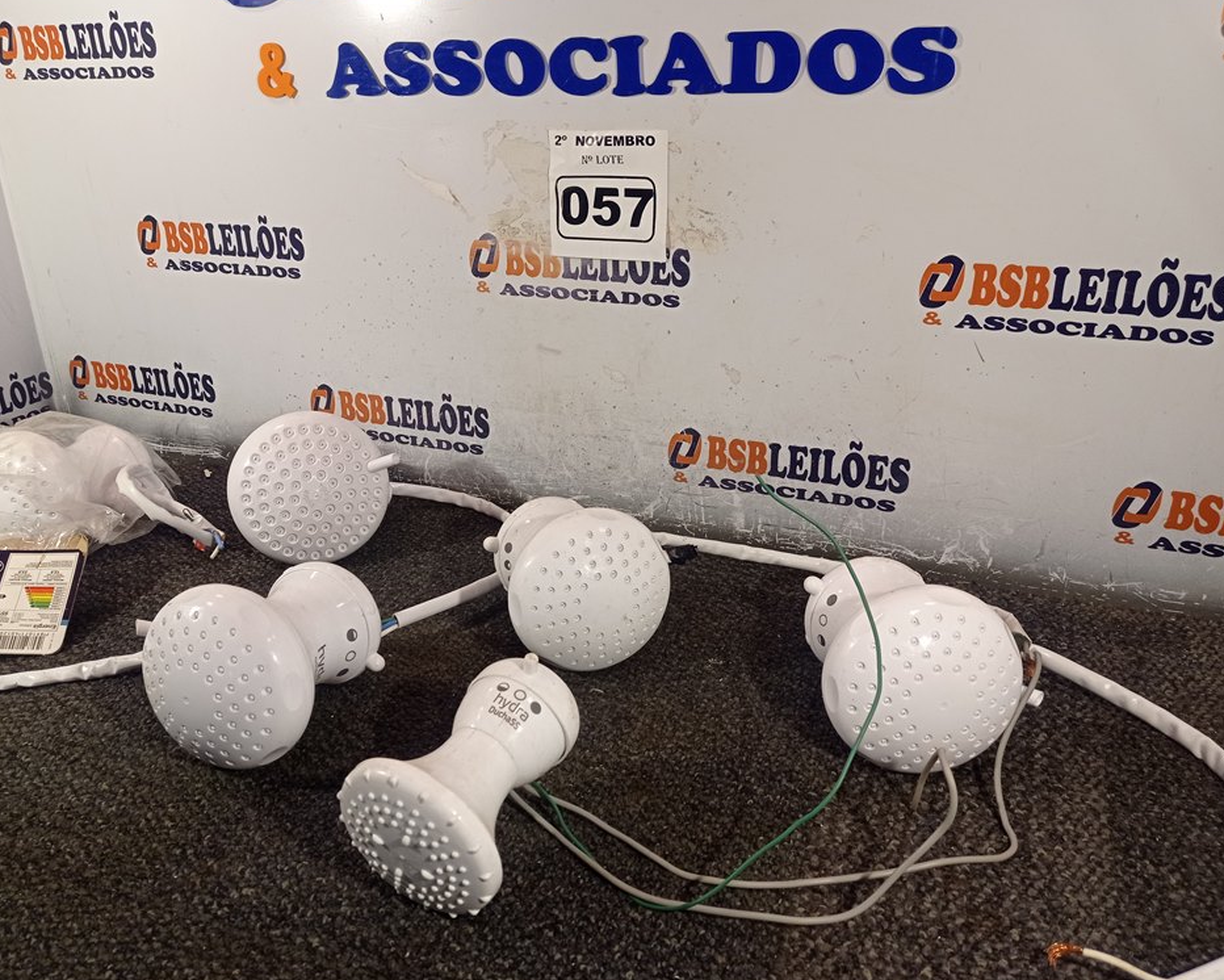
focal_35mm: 30
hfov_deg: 58.7
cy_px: 486
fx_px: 1087
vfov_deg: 48.5
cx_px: 578
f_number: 1.79
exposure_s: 1/123
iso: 103
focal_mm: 4.7
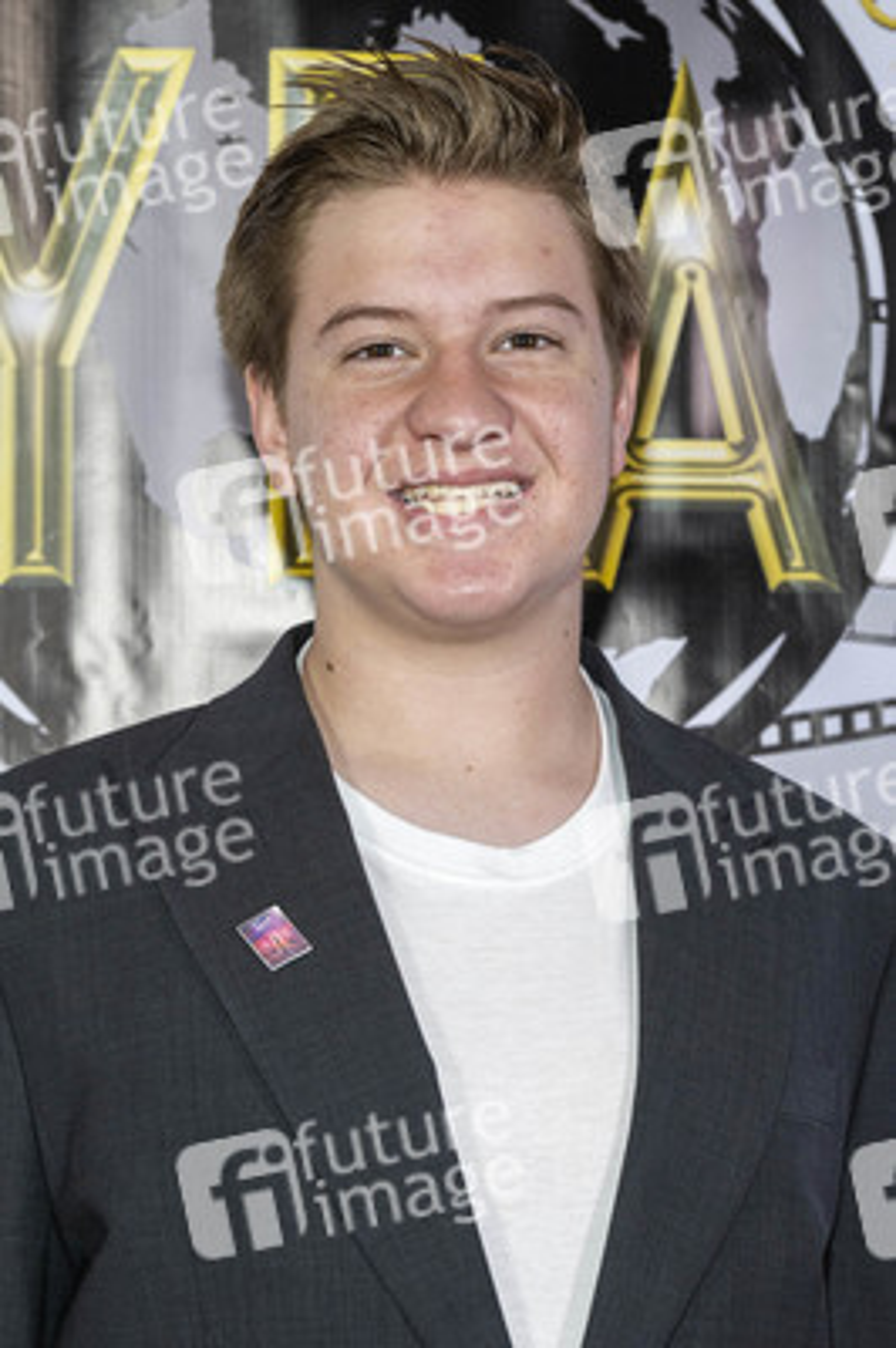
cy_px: 674
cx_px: 448
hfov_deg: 21.2
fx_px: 2393
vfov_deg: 31.4
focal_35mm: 64
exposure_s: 1/200
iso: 800
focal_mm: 64
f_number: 5.6
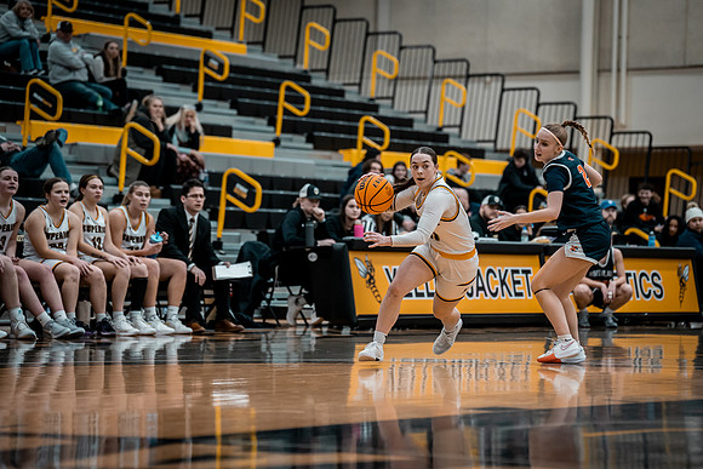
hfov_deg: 16.6
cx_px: 399
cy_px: 246
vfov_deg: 11.1
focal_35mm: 123
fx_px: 2403
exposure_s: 1/640
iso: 1600
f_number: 2.8
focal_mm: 107
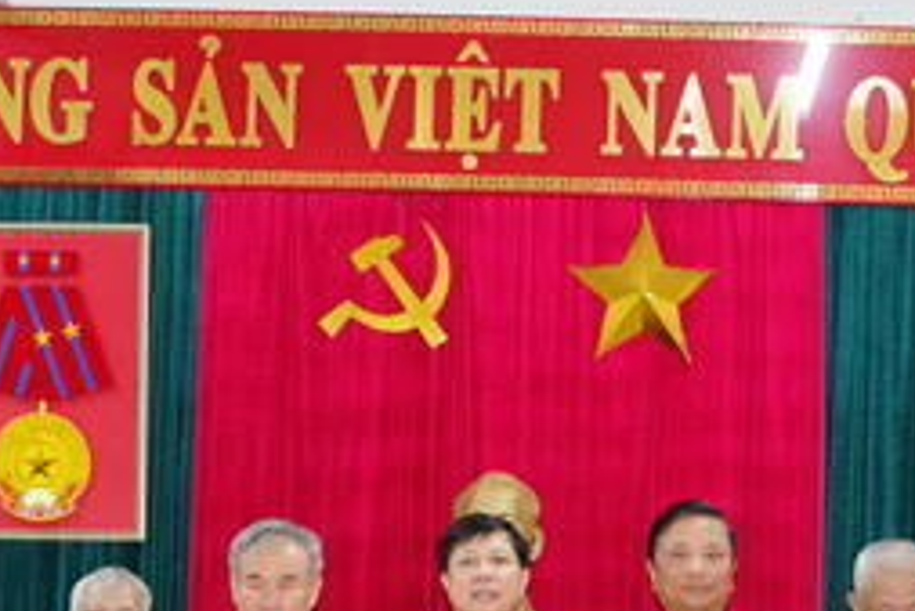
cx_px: 597
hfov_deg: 19.6
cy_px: 739
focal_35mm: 104
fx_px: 2645
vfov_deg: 12.8
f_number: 8
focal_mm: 21
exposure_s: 1/30
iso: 1600
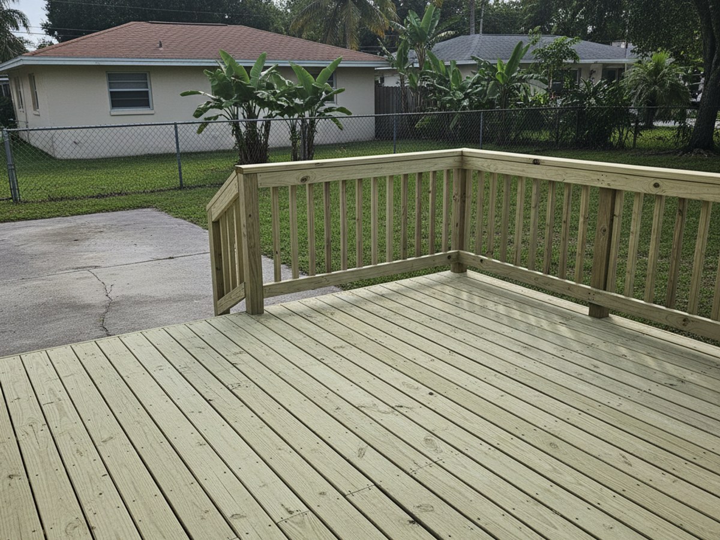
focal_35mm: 24
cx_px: 360
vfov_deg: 56.8
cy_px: 270
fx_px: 499
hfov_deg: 71.6
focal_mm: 6.8
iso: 545
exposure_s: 1/418
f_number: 1.68
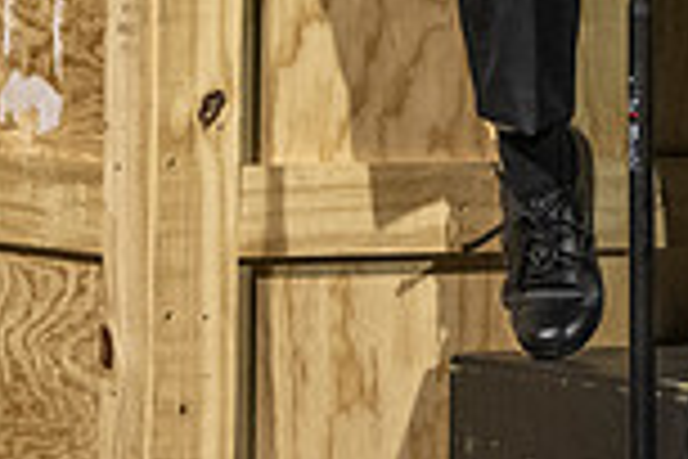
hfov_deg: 4.0
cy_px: -716
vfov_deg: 2.6
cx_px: 777
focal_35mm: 515
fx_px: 9841
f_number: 2.8
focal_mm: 95
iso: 4000
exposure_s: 1/500
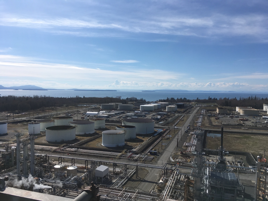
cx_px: 134
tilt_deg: -3.2
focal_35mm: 29
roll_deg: -1.2
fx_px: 225
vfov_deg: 48.2
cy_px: 100
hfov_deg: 61.7
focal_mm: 4.15
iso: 25
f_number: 2.2
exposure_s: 1/3846
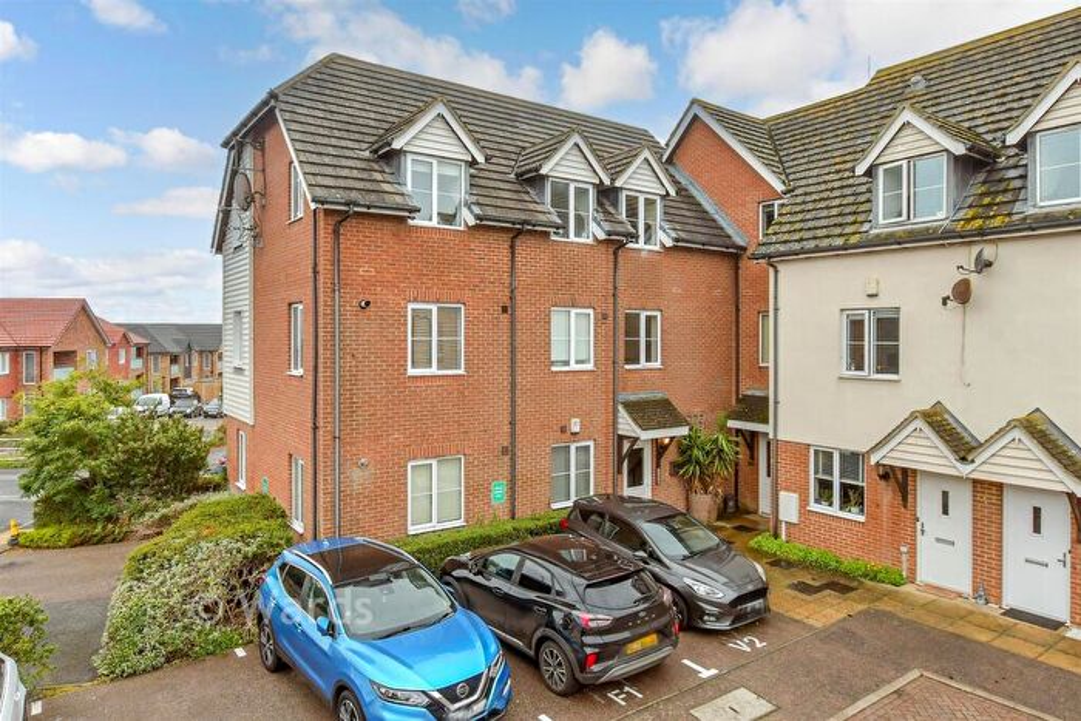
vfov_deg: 67.4
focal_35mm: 18
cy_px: 360
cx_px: 540
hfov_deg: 90.0
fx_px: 541
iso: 250
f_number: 8
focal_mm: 12
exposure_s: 1/80
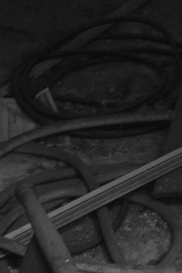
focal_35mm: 165
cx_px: 289
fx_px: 1254
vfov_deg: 12.3
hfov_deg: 8.1
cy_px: 278
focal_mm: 24
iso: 200
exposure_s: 1/10
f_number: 4
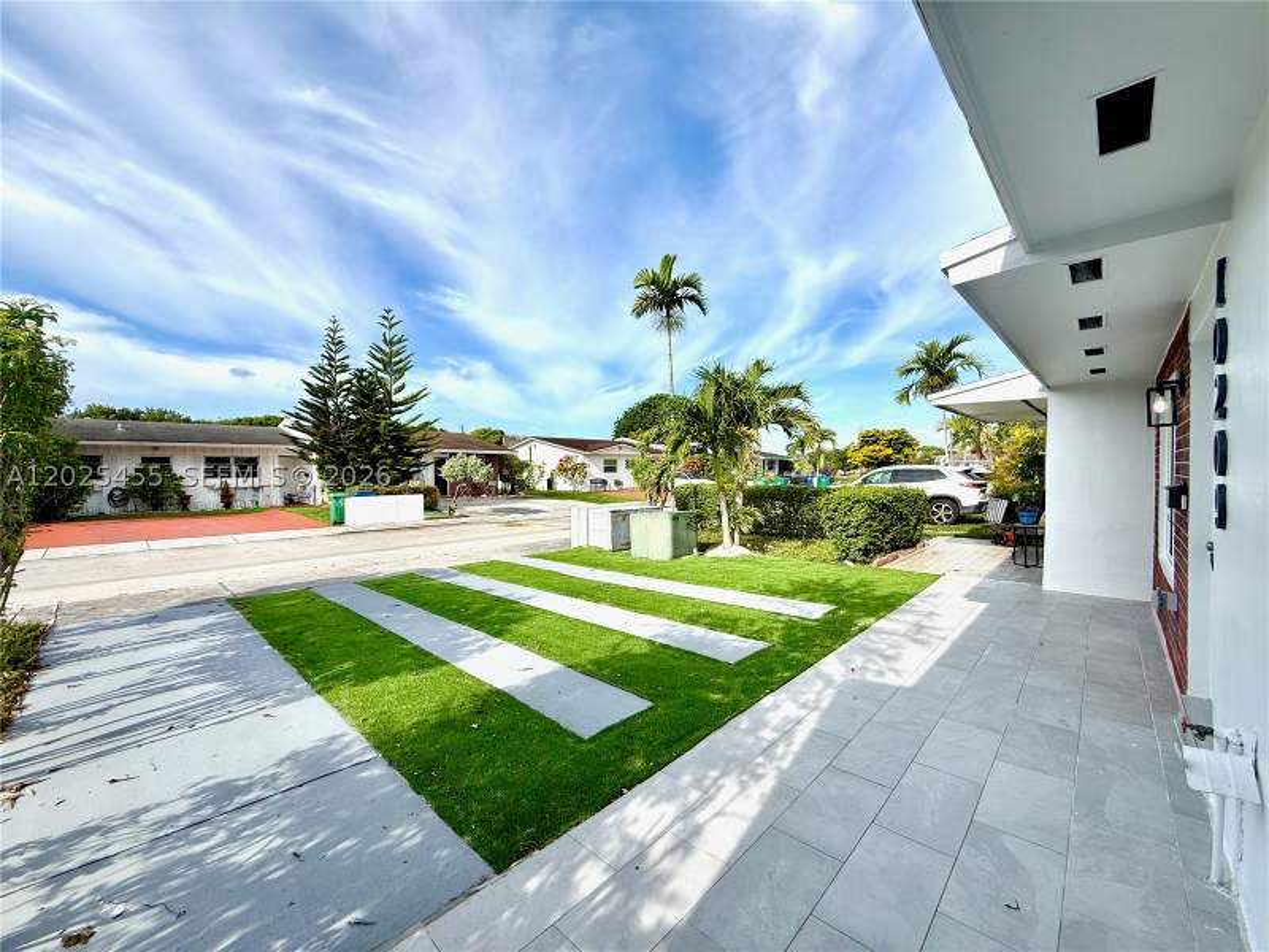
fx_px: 513
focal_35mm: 14
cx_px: 634
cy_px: 476
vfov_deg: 85.7
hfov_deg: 102.1
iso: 50
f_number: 2.2
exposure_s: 1/2092
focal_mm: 2.22
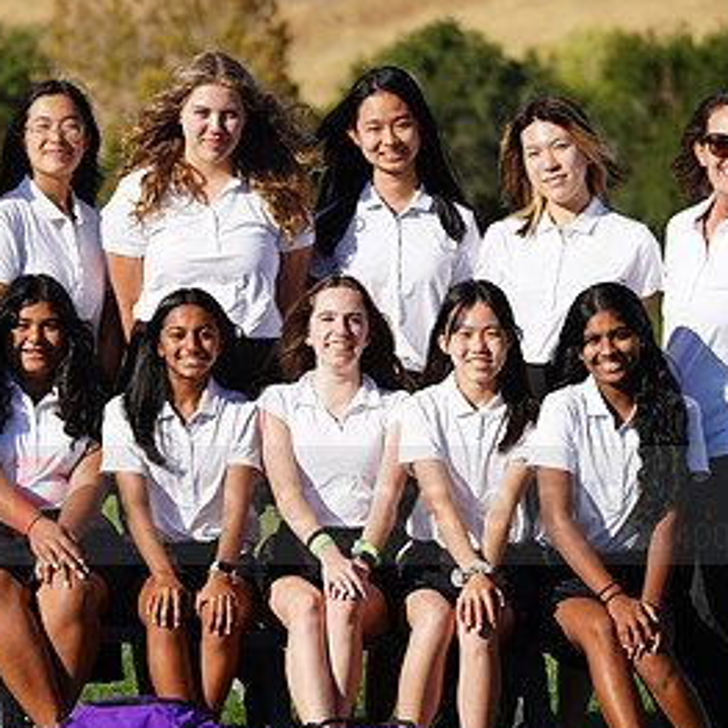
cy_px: 483
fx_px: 6115
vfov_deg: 6.8
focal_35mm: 257
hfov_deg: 6.8
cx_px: 280
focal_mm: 137
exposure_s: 1/640
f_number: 5
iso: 100
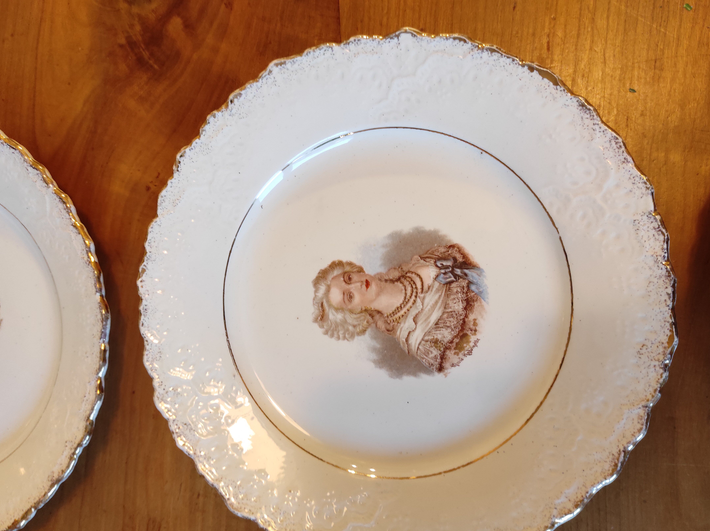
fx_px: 553
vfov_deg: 51.2
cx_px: 367
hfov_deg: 65.3
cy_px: 286
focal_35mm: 27
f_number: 1.89
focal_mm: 5.43
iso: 642
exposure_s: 1/33
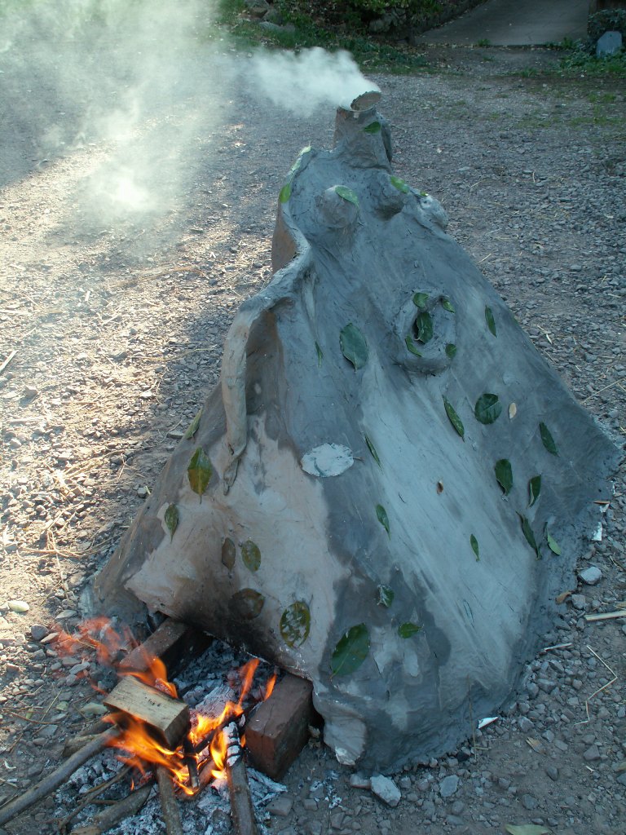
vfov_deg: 47.9
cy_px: 418
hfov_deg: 36.8
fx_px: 940
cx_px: 313
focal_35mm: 39
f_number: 4.5
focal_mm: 6.44
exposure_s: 1/30
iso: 50
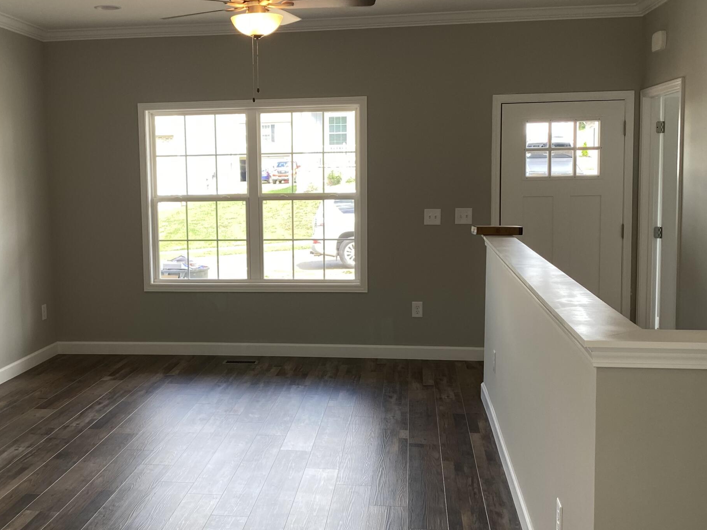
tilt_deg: -3.4
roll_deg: +1.4
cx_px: 276
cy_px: 272
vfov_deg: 33.6
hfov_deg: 43.6
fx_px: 878
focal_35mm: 43
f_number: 1.8
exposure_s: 1/120
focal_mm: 4.25
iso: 80
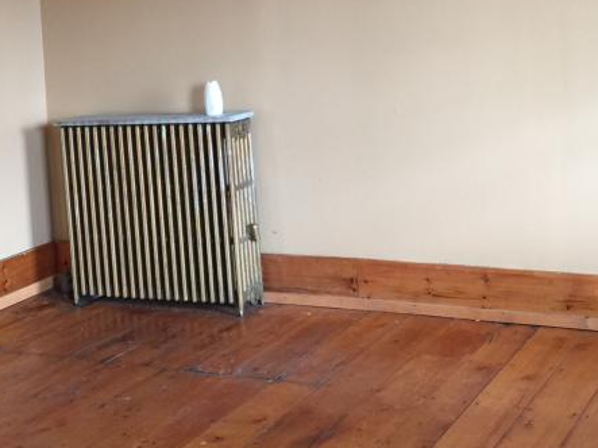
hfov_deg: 29.0
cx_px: 308
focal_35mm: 67
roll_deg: +2.7
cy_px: 70
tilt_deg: -4.8
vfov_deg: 21.6
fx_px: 1157
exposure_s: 1/15
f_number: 2.2
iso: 40
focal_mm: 4.15
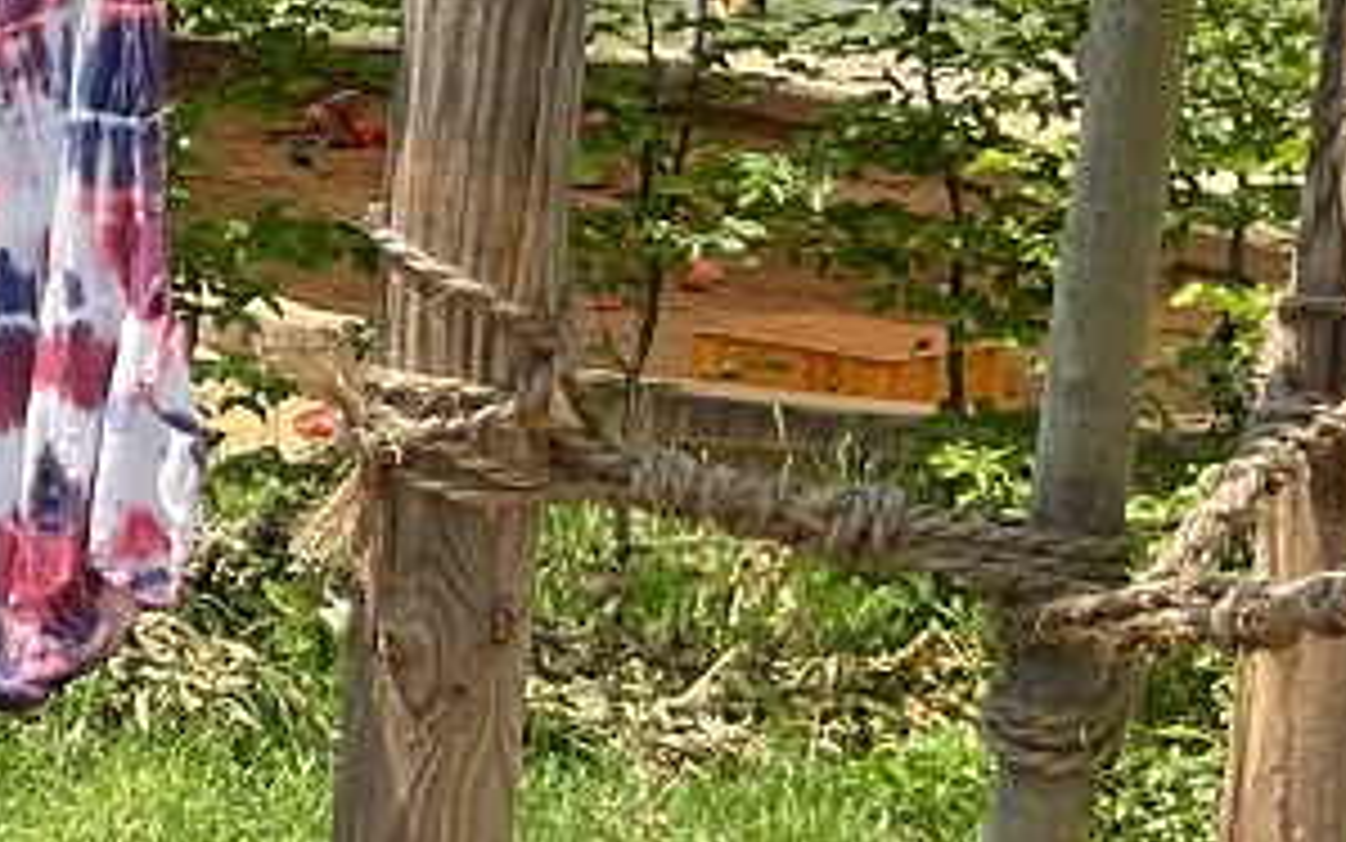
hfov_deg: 13.0
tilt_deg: -8.1
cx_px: -1420
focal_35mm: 137
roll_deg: -1.8
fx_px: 5026
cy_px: 194
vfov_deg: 9.6
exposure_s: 1/491
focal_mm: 3
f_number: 1.8
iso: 16
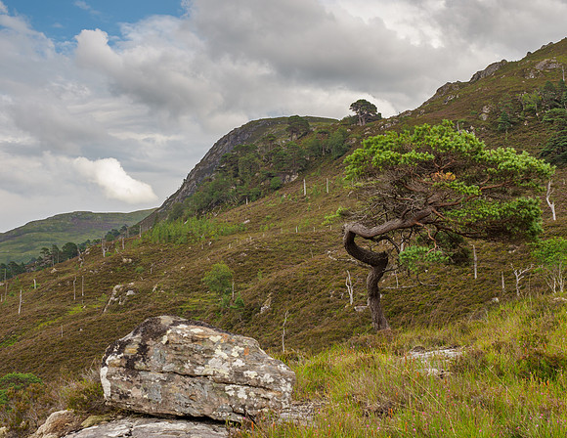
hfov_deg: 32.7
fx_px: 966
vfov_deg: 25.6
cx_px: 298
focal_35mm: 58
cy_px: 219
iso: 200
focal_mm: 28
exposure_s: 1/100
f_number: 7.1
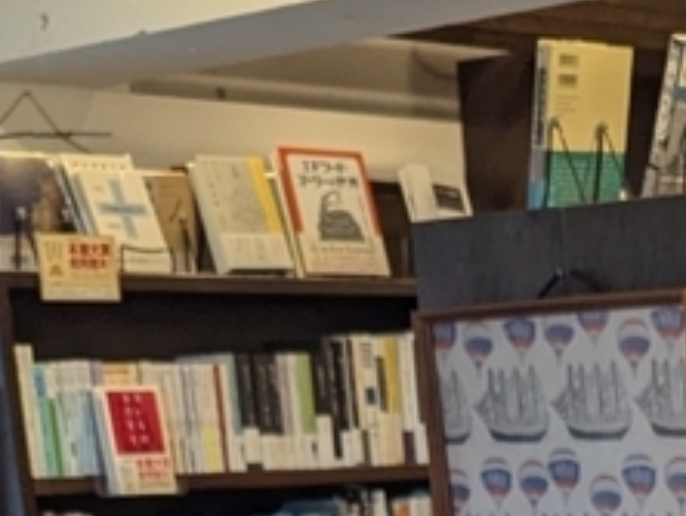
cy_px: 1288
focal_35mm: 130
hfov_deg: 14.6
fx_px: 2579
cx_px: 834
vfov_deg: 9.9
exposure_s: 1/100
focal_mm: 6.81
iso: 102
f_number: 1.85
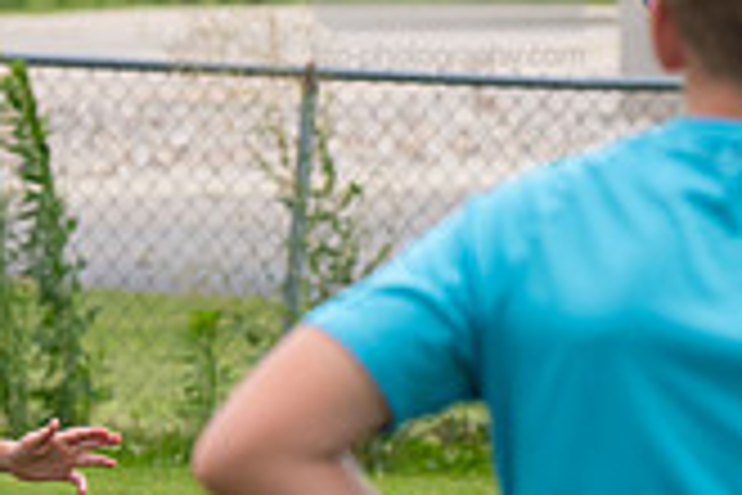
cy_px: 531
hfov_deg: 2.6
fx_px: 16302
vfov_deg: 1.7
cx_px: -189
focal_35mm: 791
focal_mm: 150
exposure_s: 1/1250
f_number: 5.6
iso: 400
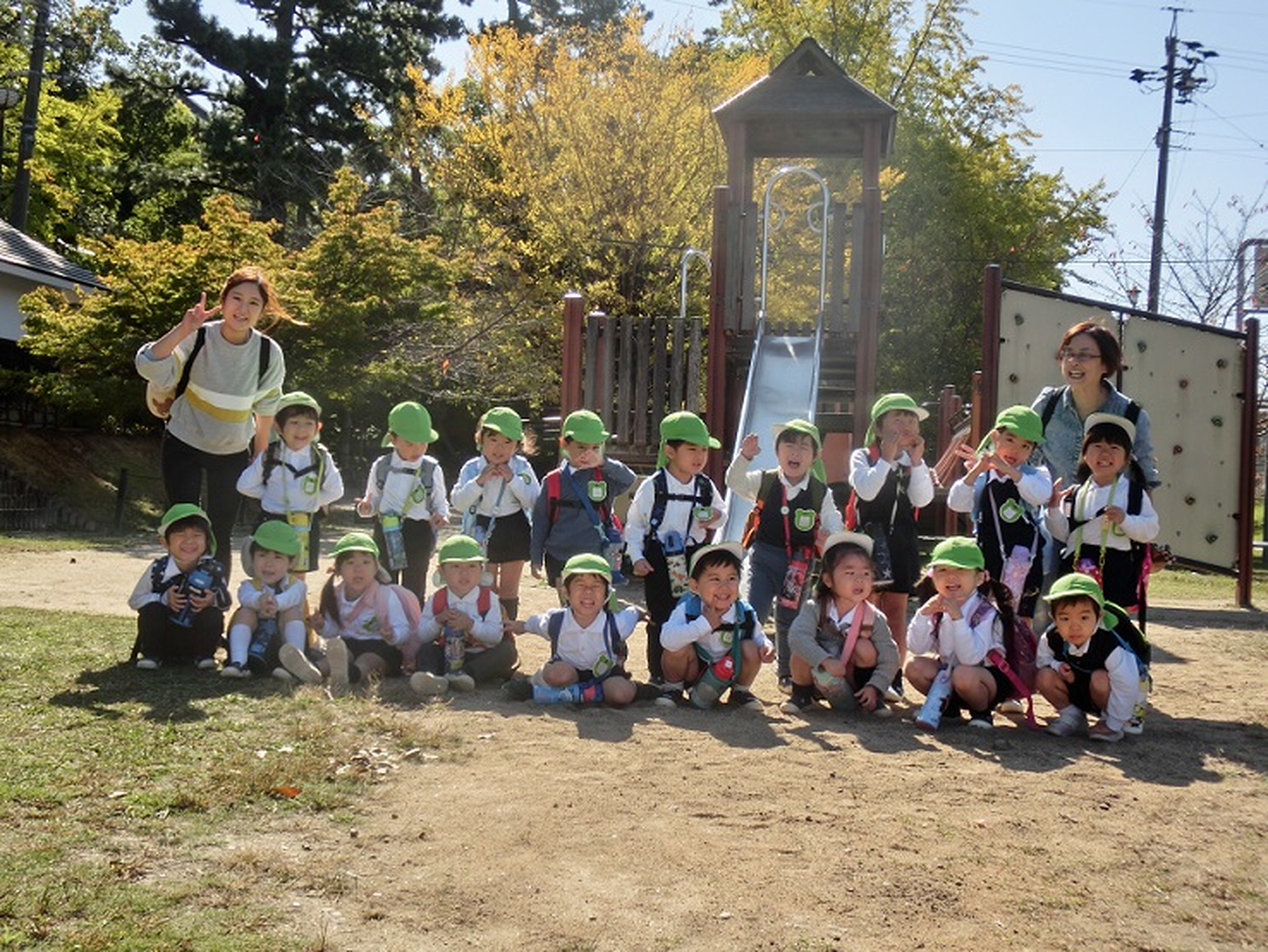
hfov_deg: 46.8
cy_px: 476
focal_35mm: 40
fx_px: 1466
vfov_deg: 36.0
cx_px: 634
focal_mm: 7.15
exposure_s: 1/500
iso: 80
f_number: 4
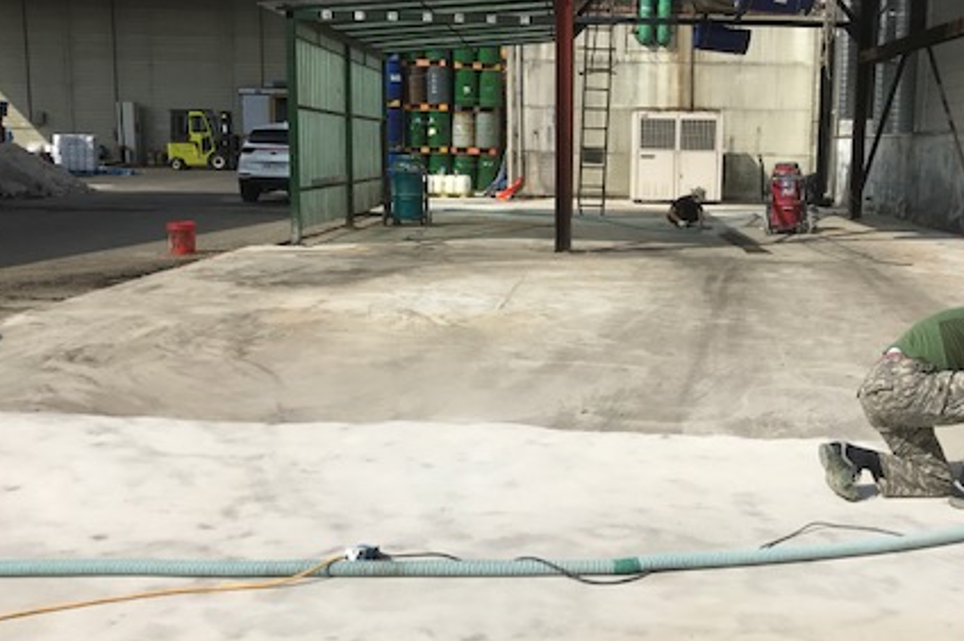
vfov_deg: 30.5
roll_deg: -0.6
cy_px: 320
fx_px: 1177
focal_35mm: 44
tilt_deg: -8.4
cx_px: 621
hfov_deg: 44.1
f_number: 1.8
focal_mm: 3.99
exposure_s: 1/4808
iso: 20
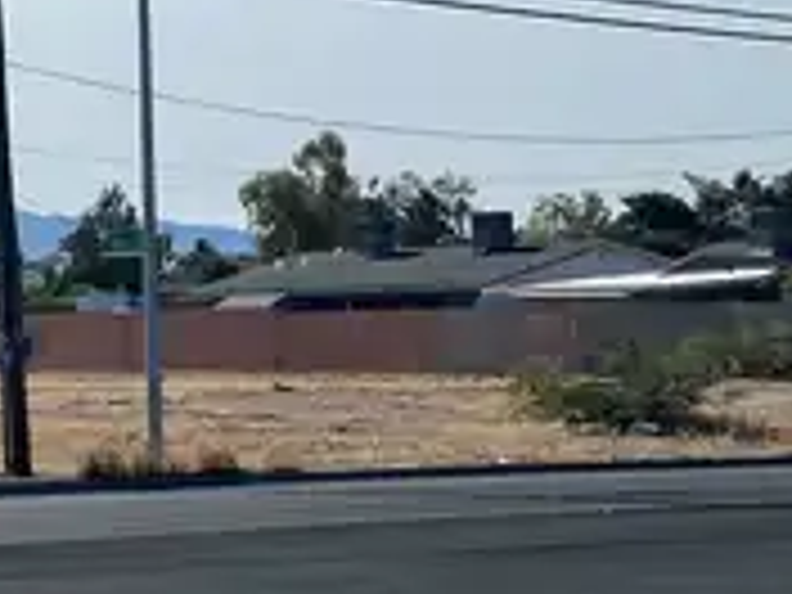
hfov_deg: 11.2
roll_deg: +1.3
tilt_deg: +3.3
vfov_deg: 8.5
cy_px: 130
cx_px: -32
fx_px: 4004
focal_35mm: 175
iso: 32
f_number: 2.8
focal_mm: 9
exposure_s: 1/2481
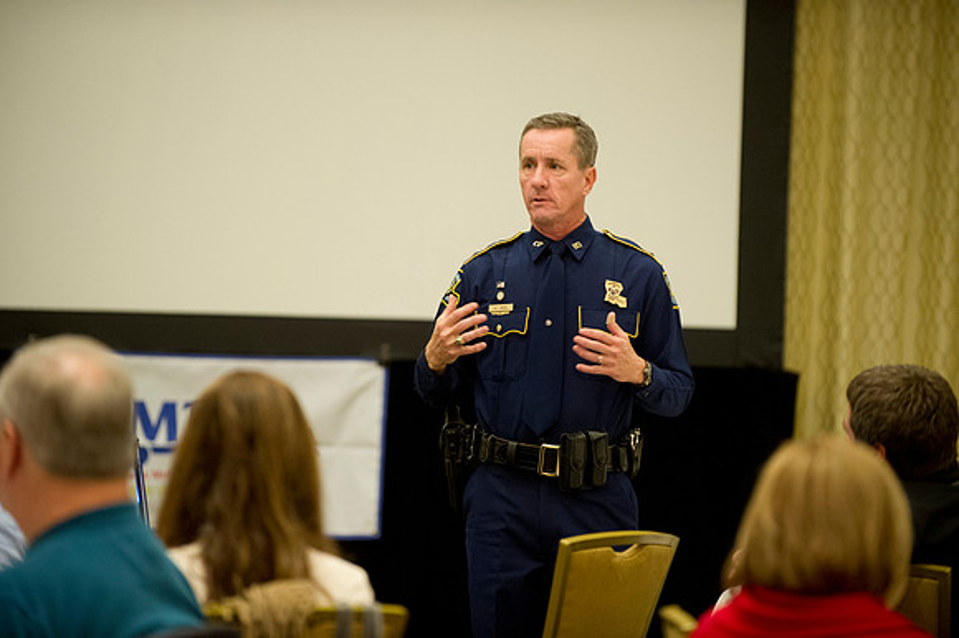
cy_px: 319
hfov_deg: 11.4
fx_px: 4792
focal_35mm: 180
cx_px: 480
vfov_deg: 7.6
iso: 3200
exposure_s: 1/60
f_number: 2.8
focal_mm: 180
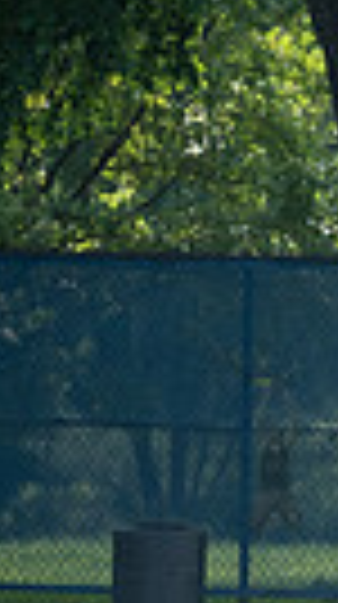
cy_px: 569
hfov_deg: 1.4
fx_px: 13899
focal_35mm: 869
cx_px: 999
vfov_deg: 2.5
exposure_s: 1/2000
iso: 400
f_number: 4.5
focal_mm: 155
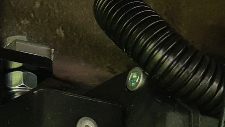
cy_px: 251
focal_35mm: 118
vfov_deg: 9.6
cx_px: -30
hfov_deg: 17.5
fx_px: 704
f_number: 1.8
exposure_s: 1/100
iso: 80
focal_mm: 5.4
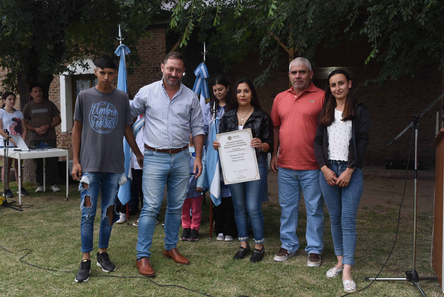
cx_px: 222
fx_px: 432
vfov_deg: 37.9
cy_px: 148
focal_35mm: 35
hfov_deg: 54.4
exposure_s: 1/100
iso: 200
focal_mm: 35
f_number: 5.6
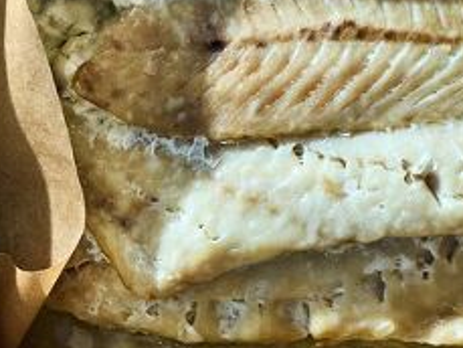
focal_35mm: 168
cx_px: 377
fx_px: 2248
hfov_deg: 11.7
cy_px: -346
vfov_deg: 8.4
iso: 200
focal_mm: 50
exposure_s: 1/160
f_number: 10
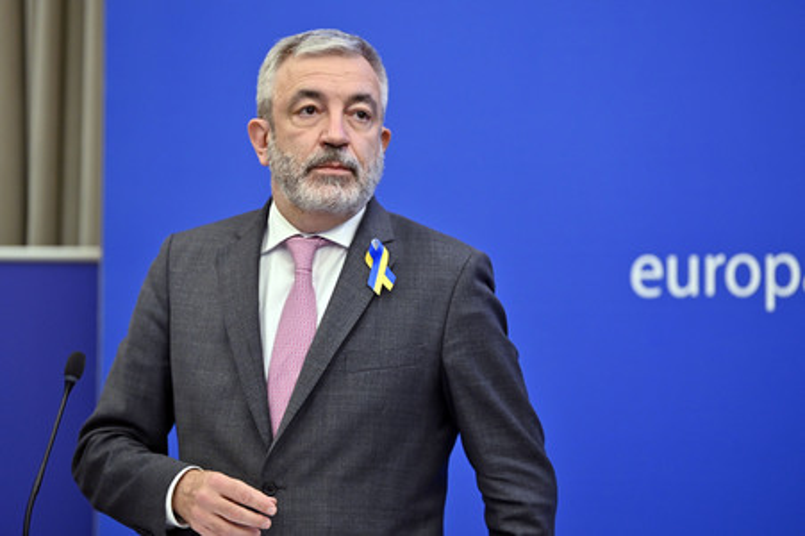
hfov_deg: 13.7
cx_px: 402
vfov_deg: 9.1
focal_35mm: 150
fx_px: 3352
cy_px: 268
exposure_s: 1/320
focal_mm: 150
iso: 1600
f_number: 2.8
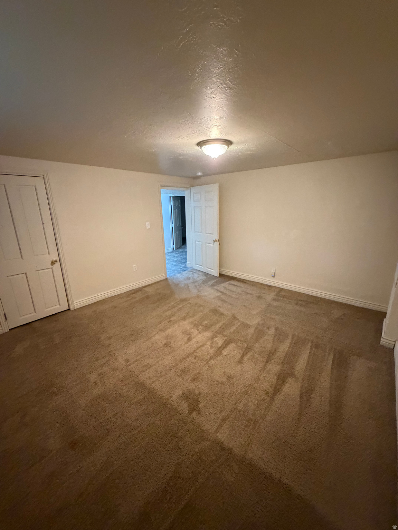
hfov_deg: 85.7
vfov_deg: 102.1
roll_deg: +0.6
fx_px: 215
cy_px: 265
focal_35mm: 14
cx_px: 199
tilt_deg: -15.6
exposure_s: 1/40
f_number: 2.2
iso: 1000
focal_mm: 2.22
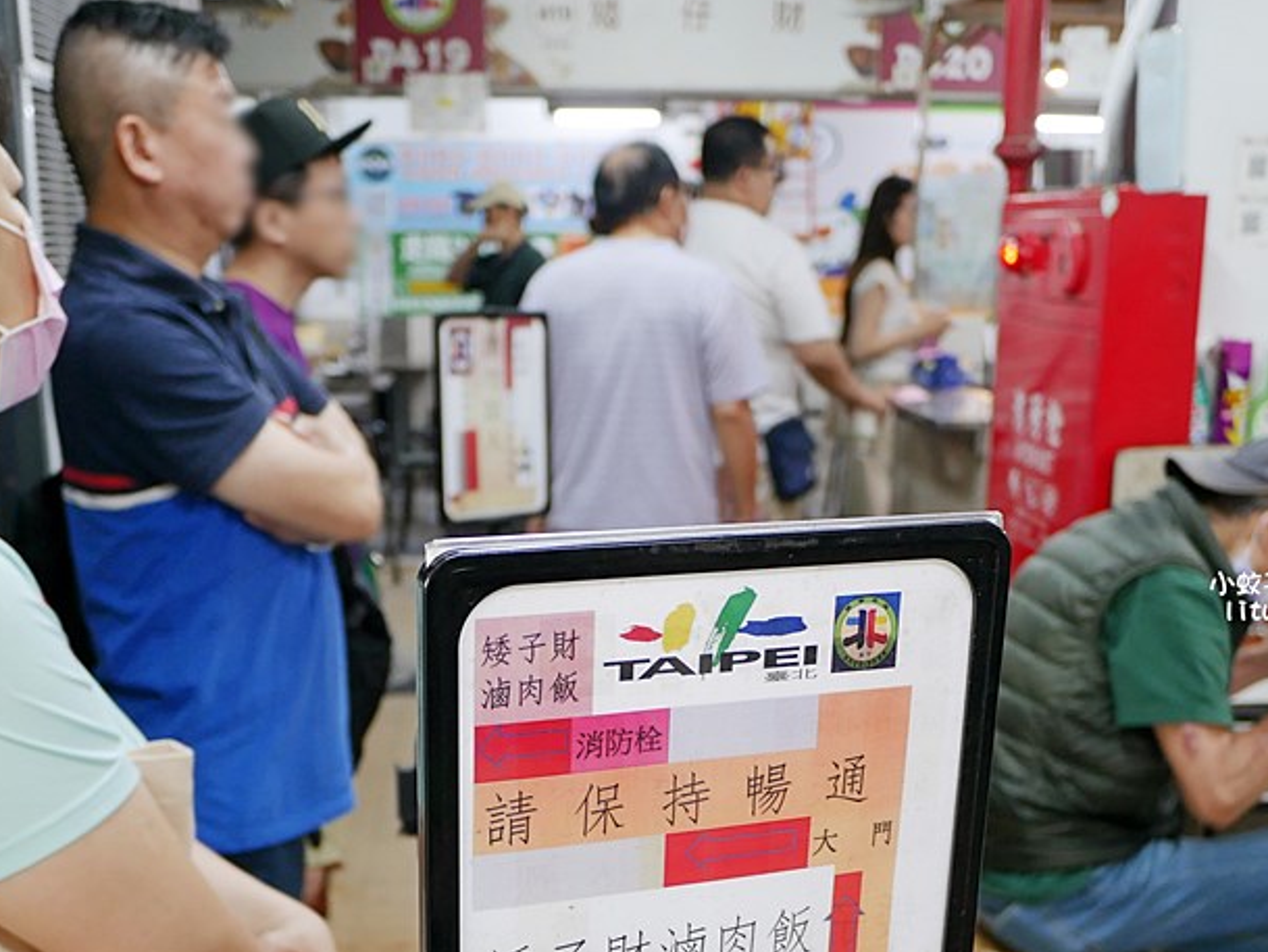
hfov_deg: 41.2
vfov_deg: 30.8
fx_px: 1685
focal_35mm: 46
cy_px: 749
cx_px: 627
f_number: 2.5
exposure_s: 1/60
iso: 500
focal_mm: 14
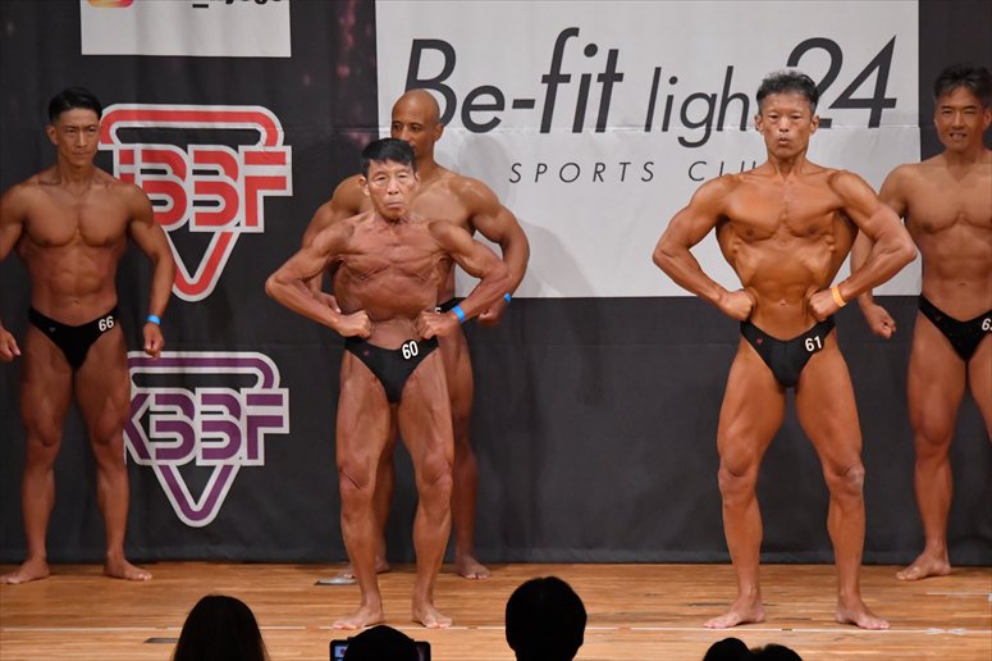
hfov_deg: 7.6
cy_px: 330
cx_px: 496
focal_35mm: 270
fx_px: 7436
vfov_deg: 5.1
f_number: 5.6
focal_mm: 180
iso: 7200
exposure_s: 1/400
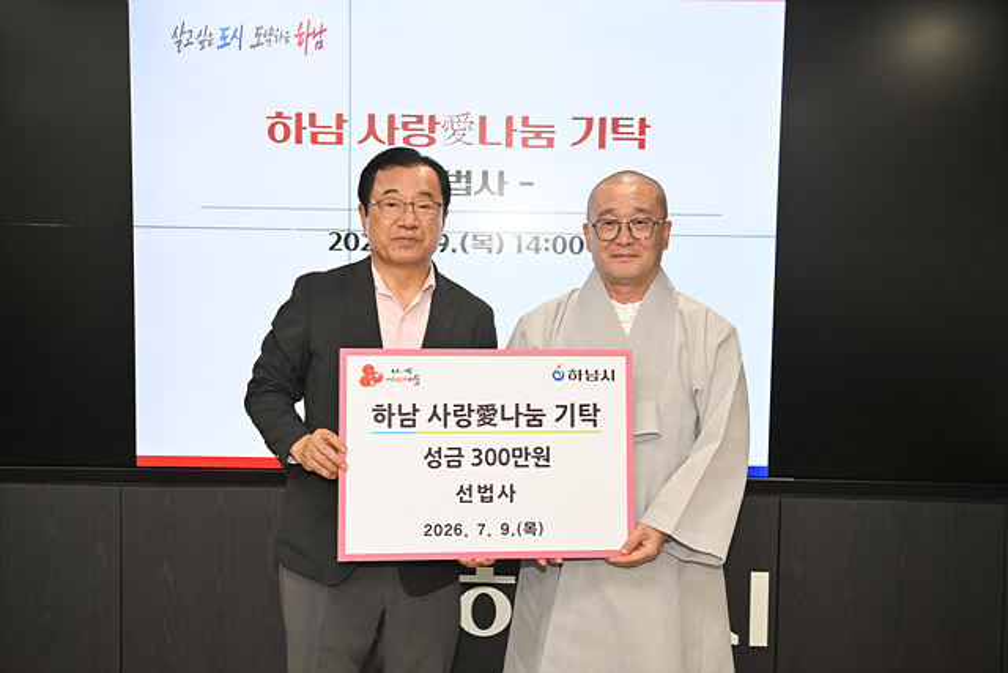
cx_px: 504
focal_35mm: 38
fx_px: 1064
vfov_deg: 35.1
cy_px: 336
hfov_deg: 50.7
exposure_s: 1/160
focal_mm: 38
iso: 800
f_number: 3.5
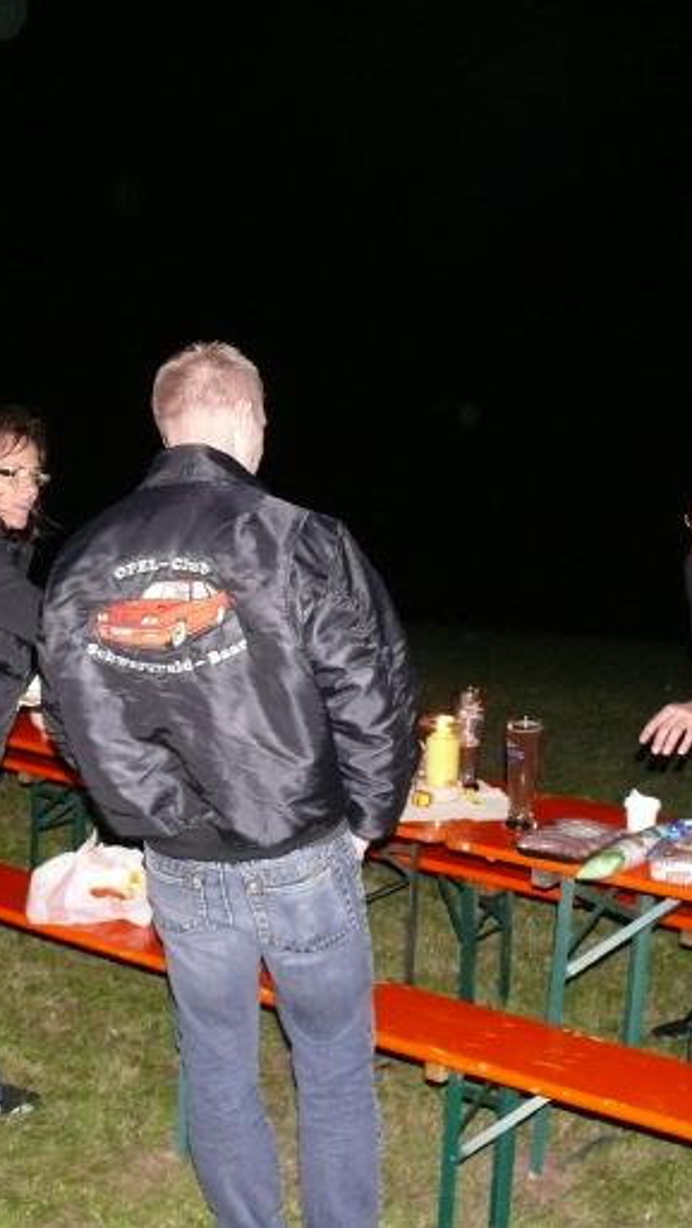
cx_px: 98
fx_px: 1694
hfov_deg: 22.6
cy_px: 604
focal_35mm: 52
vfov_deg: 39.8
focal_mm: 7.4
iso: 400
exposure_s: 1/30
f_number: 2.8
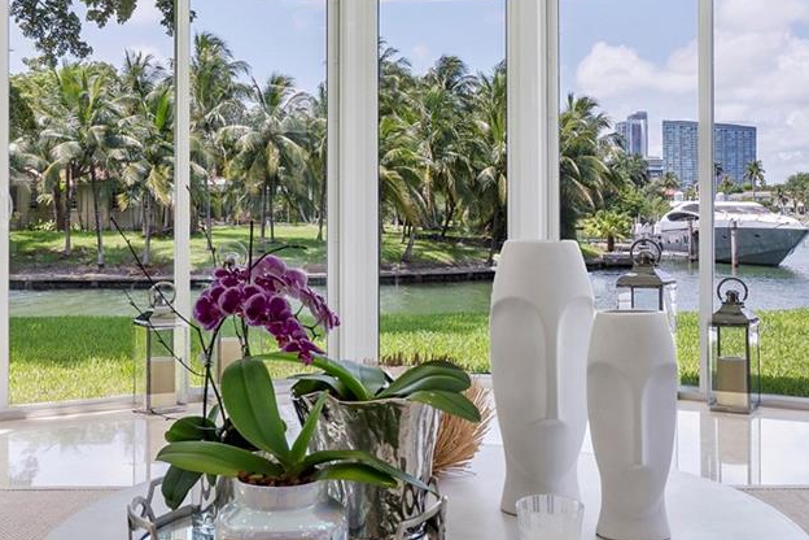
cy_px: 187
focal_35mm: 41
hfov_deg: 47.4
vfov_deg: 32.4
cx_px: 432
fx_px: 921
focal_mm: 16
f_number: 8
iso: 400
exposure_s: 1/200
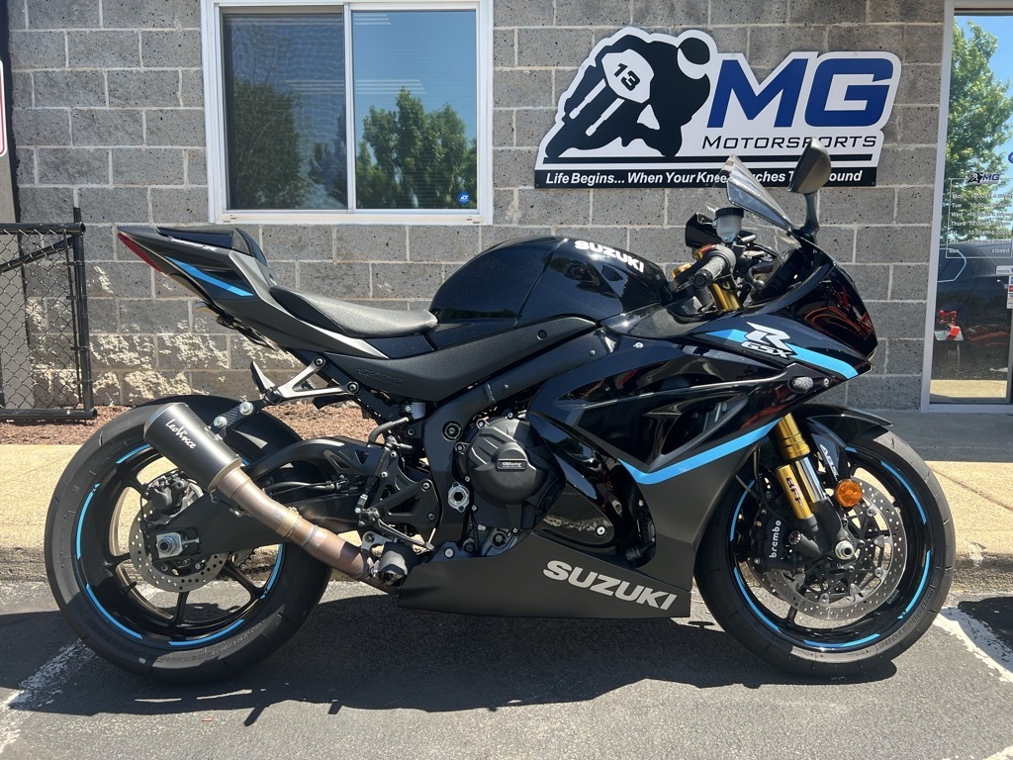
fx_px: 761
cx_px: 506
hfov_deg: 67.3
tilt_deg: -8.3
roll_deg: +0.0
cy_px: 380
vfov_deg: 53.1
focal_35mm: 26
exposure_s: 1/803
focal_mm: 5.7
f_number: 1.5
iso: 50
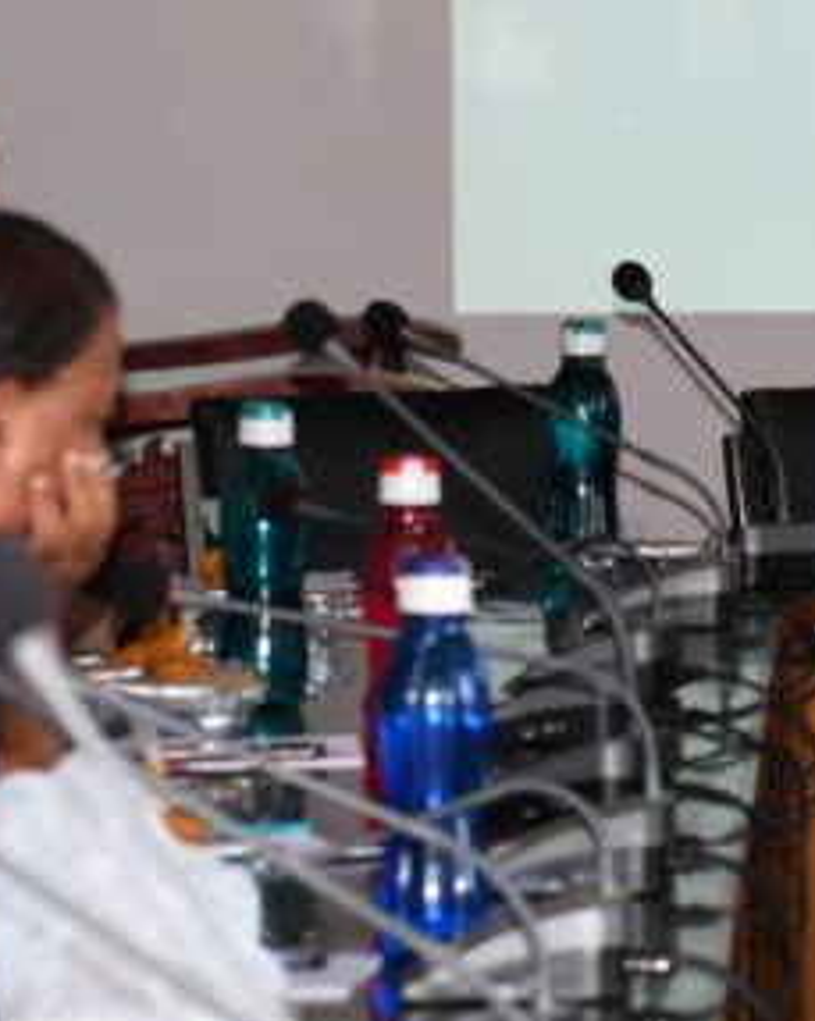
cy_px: 249
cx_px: 1324
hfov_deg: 5.2
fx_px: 8879
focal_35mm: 294
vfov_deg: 6.6
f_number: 4.8
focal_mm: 78
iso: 1000
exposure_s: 1/200
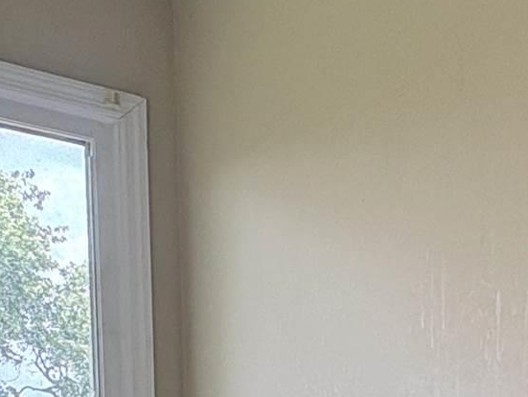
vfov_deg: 16.8
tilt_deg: -4.8
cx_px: 610
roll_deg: +0.1
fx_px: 1191
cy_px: 635
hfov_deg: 23.2
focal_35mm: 78
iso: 50
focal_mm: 2.22
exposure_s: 1/122
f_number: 2.2
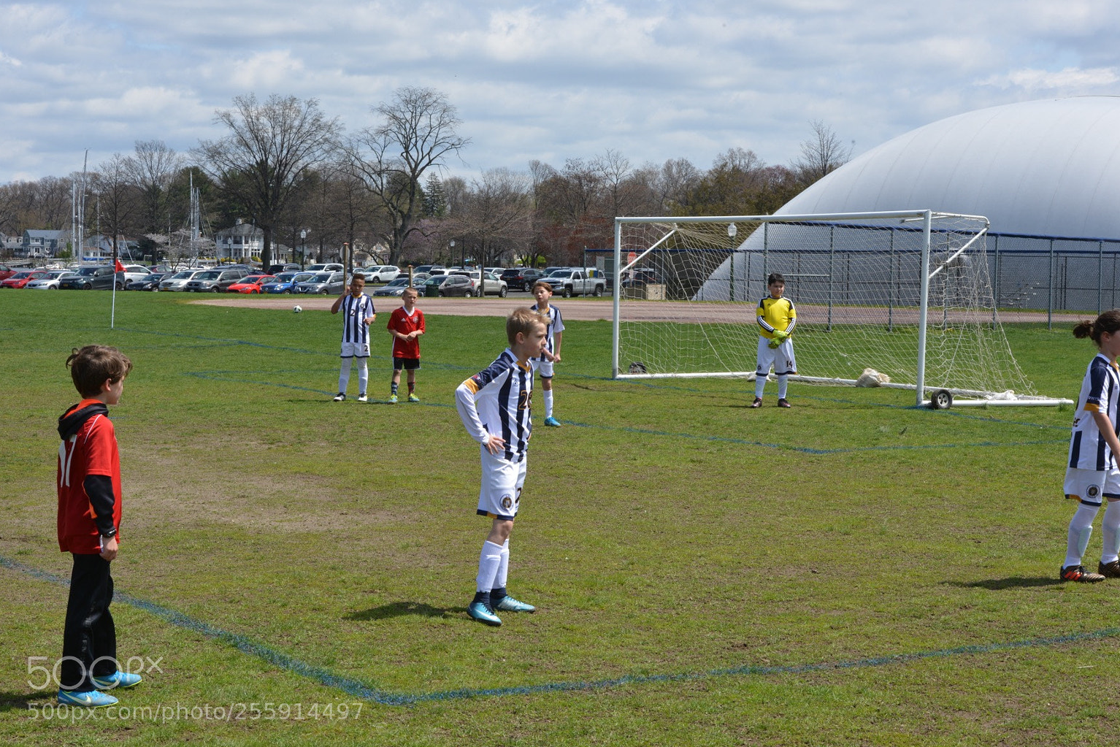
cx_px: 566
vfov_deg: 18.7
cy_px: 379
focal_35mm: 73
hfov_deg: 27.7
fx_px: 2271
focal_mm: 70
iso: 400
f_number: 22
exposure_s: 1/125
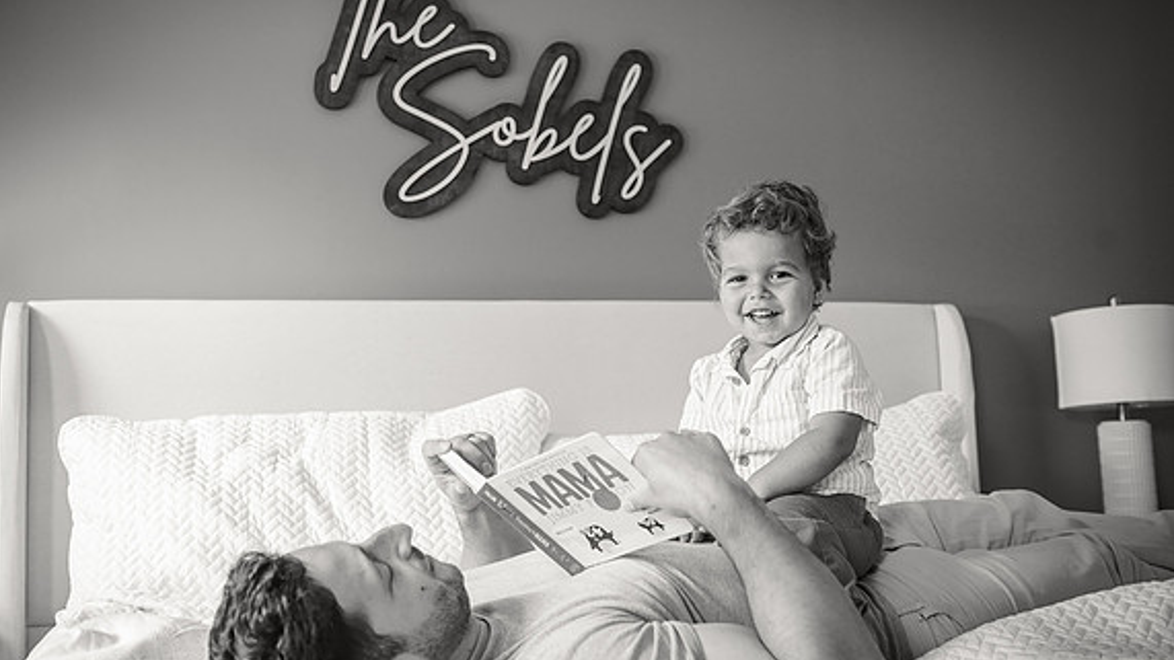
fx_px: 1276
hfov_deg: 49.4
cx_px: 580
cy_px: 324
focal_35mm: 41
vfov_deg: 29.0
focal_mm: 38
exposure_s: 1/320
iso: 1600
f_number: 3.5
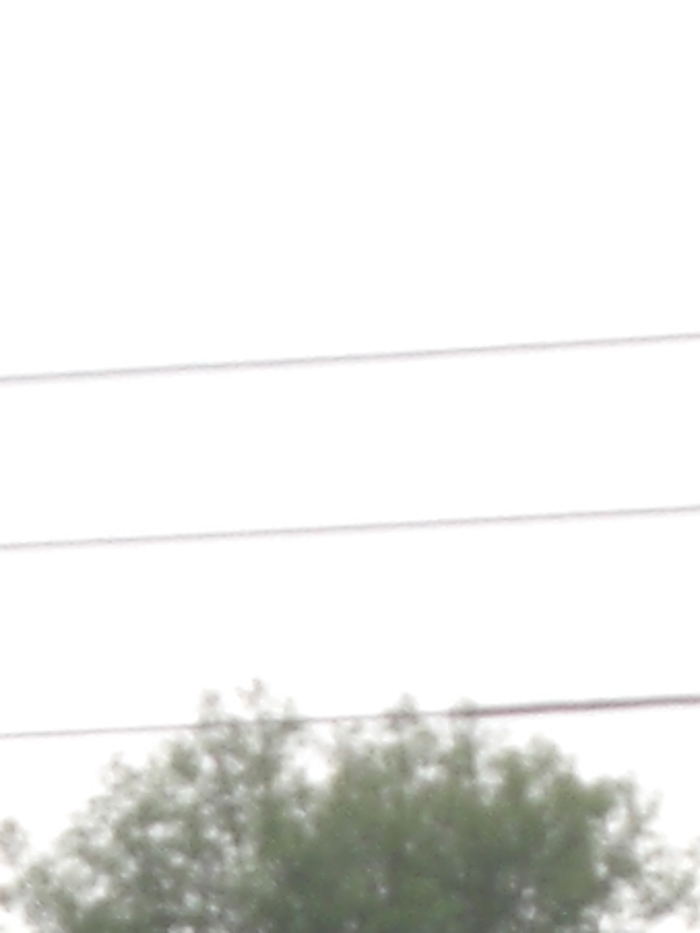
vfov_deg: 2.2
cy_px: 1635
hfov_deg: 1.6
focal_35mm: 920
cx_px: -768
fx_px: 24805
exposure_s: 1/200
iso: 80
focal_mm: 23.7
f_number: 5.1
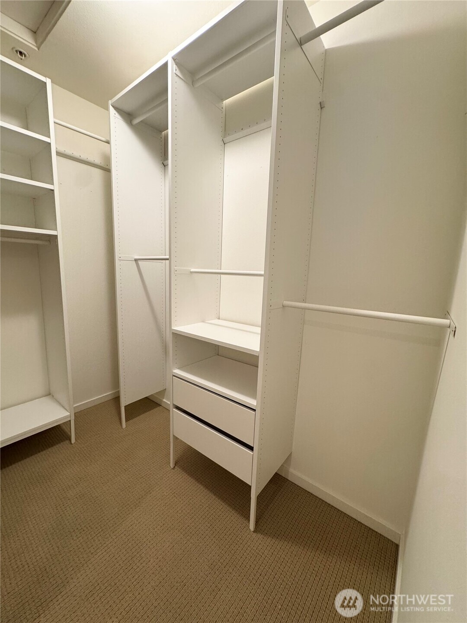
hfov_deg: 85.7
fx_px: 252
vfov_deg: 102.1
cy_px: 312
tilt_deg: -9.3
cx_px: 234
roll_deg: -1.0
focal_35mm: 14
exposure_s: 1/60
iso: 250
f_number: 2.2
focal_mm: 2.22
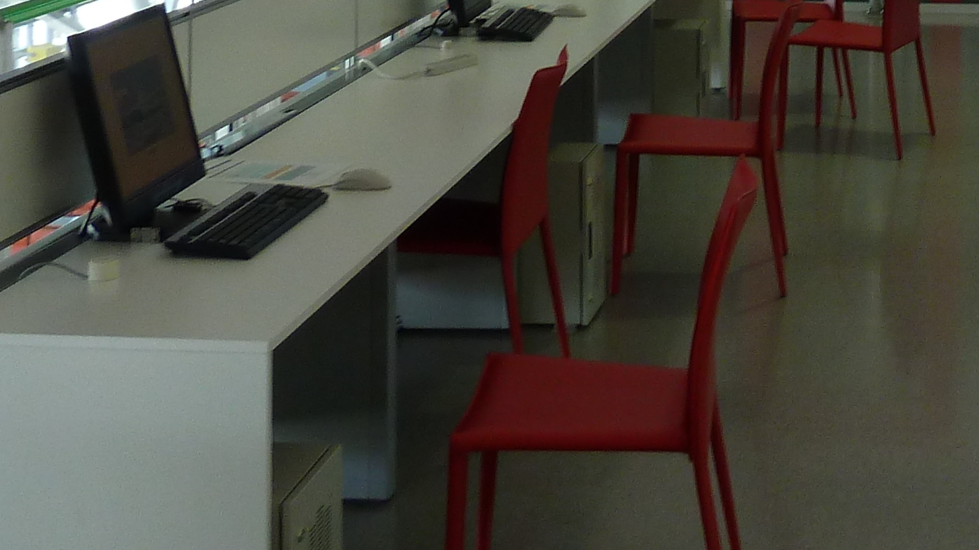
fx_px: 1947
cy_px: -320
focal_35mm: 75
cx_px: 858
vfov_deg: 14.8
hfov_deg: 27.3
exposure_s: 1/30
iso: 125
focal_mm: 4.1
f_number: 3.3
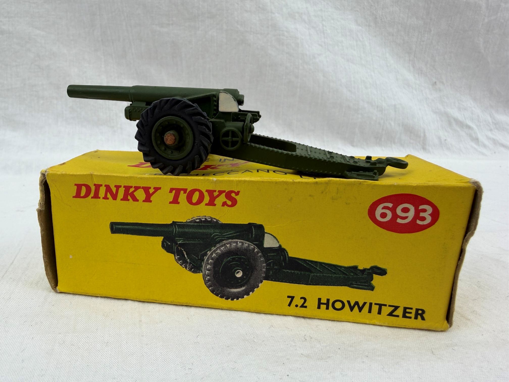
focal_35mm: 24
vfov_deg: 56.8
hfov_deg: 71.6
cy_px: 191
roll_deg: +2.5
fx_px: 353
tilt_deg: -15.8
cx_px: 254
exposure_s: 1/100
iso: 50
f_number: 2.2
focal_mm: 2.22
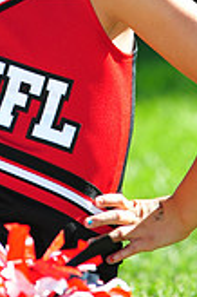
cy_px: -62
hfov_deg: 1.9
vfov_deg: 2.9
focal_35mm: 708
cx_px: -4
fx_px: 5823
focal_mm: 200
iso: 400
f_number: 4.5
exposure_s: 1/1000
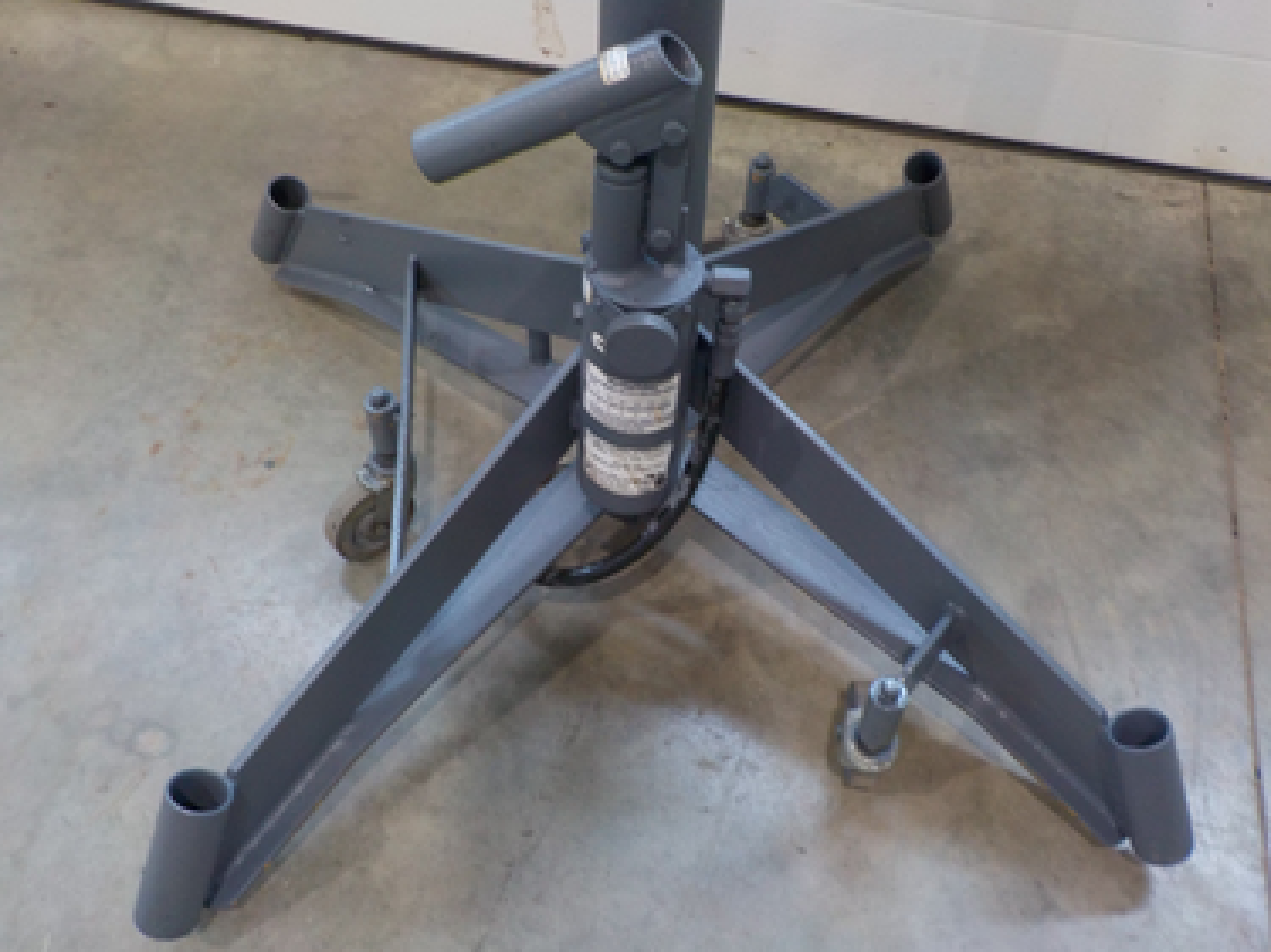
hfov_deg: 56.8
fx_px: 1175
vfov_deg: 44.1
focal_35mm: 32
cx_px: 627
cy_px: 451
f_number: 3.3
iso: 200
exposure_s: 1/30
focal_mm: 4.1
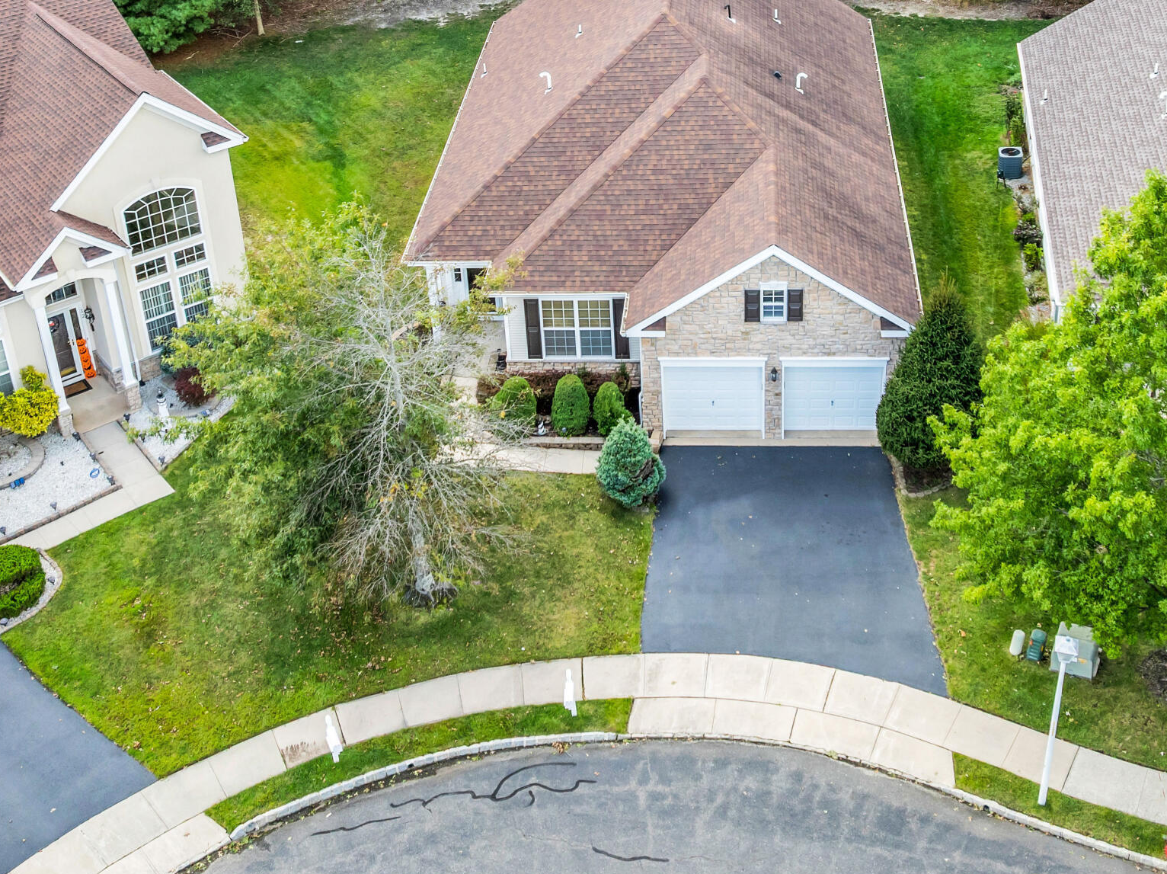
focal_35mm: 47
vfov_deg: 30.1
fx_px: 1584
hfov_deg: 40.2
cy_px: 173
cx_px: 723
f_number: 2.8
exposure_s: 1/60
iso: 190
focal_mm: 12.29
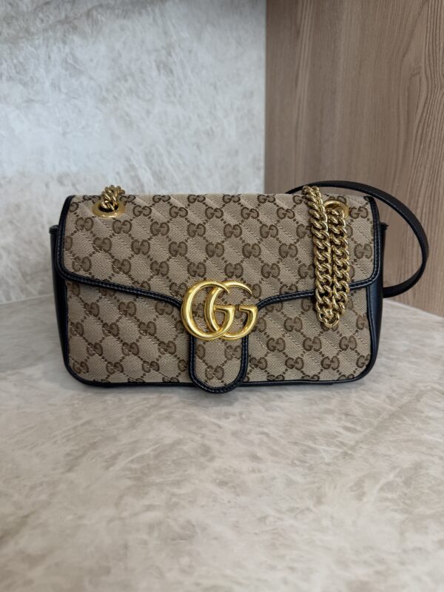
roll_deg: +0.6
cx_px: 222
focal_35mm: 24
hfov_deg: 56.8
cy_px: 296
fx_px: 410
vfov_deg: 71.6
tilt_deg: -18.8
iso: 100
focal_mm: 6.76
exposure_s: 1/120
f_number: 1.78
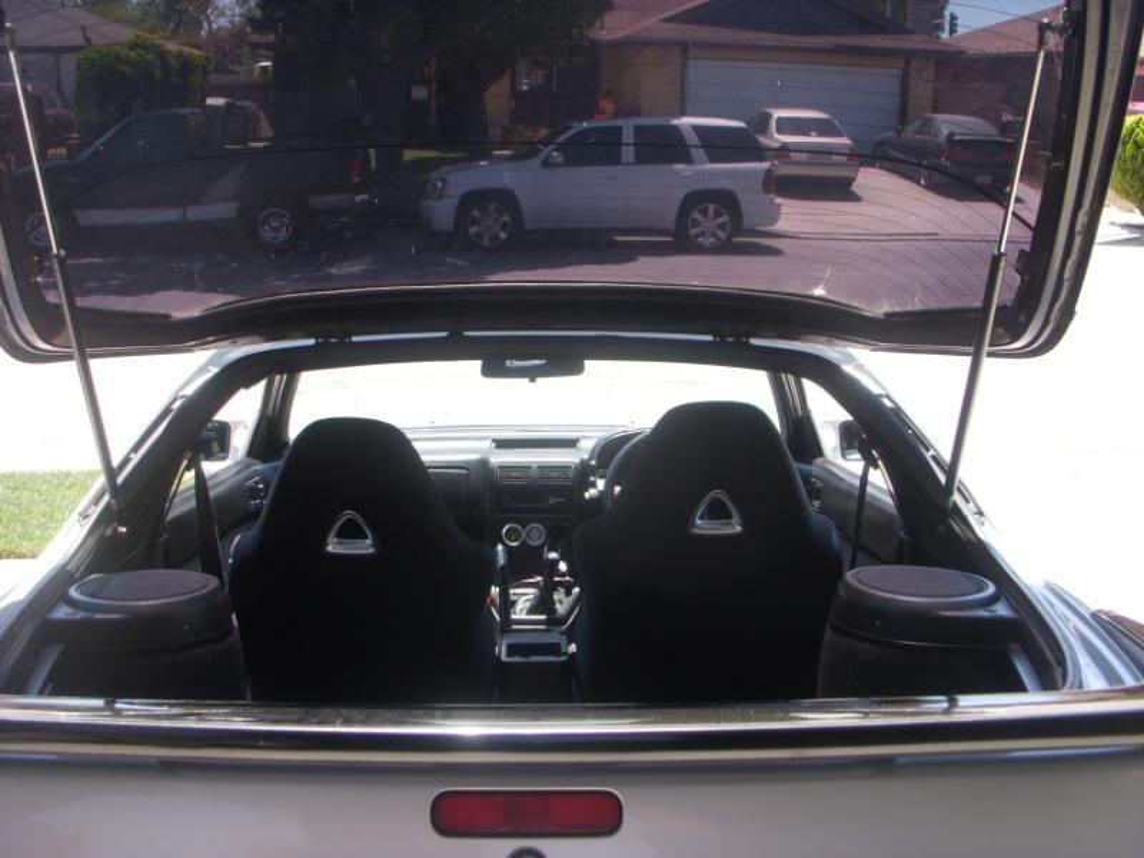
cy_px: 429
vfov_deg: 37.7
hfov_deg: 49.0
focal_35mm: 38
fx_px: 1256
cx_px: 572
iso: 100
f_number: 3.3
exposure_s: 1/200
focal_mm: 6.3
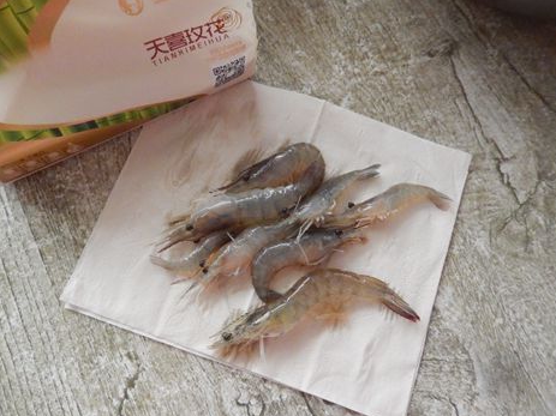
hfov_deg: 65.3
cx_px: 259
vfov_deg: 51.3
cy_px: 222
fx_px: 434
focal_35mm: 27
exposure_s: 1/160
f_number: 3.4
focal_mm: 4.5
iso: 1600
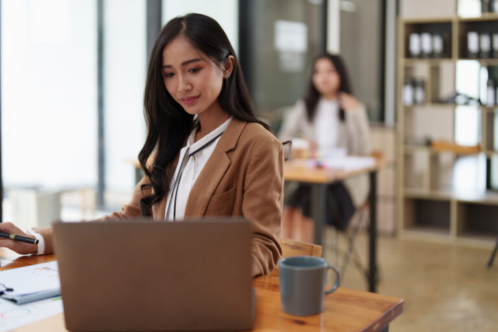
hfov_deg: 39.6
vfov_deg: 27.0
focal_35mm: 50
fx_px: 692
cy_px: 166
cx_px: 249
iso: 200
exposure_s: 1/400
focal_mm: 50
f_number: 1.2
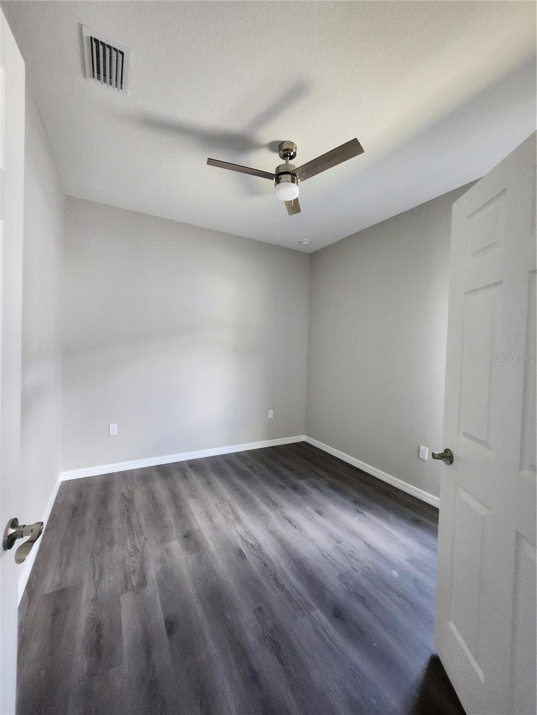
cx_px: 268
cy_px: 358
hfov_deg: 89.9
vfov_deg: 106.2
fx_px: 269
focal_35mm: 13
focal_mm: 1.74
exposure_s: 1/24
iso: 640
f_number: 2.2
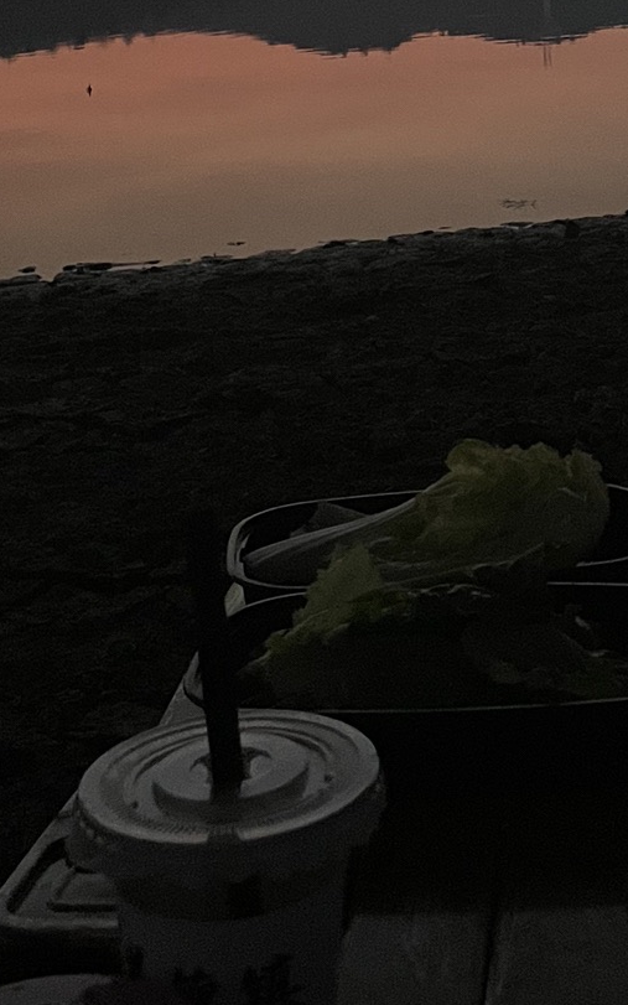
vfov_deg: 26.9
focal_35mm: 68
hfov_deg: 18.9
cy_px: -183
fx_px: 1862
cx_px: 545
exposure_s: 1/40
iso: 640
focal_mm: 4.2
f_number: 1.6
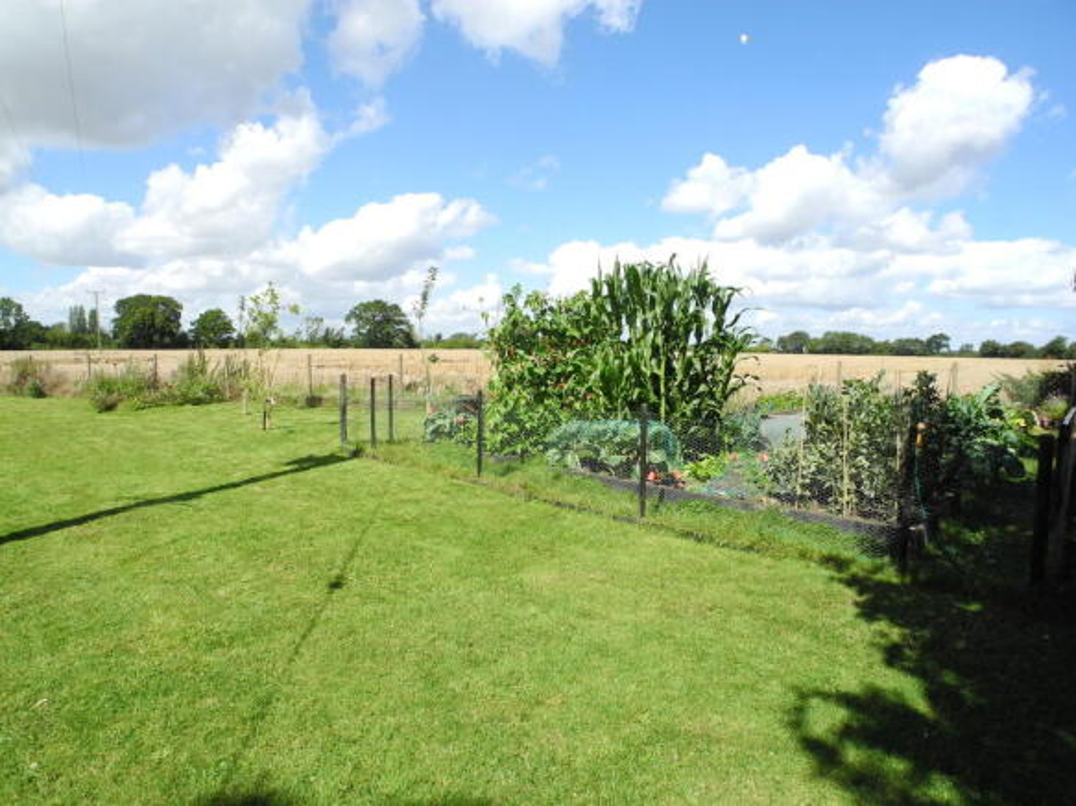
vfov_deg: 49.7
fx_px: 870
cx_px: 538
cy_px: 403
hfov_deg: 63.5
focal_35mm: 28
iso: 100
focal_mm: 6
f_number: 6.3
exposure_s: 1/200
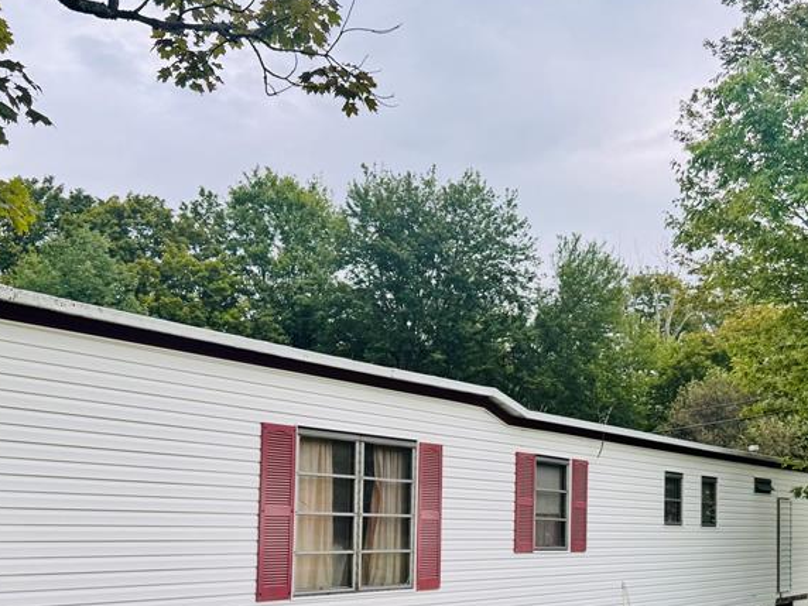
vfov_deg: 32.9
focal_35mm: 43
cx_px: 408
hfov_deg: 43.9
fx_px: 1004
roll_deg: -1.6
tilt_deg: +2.1
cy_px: 456
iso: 80
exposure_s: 1/349
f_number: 1.78
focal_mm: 6.76
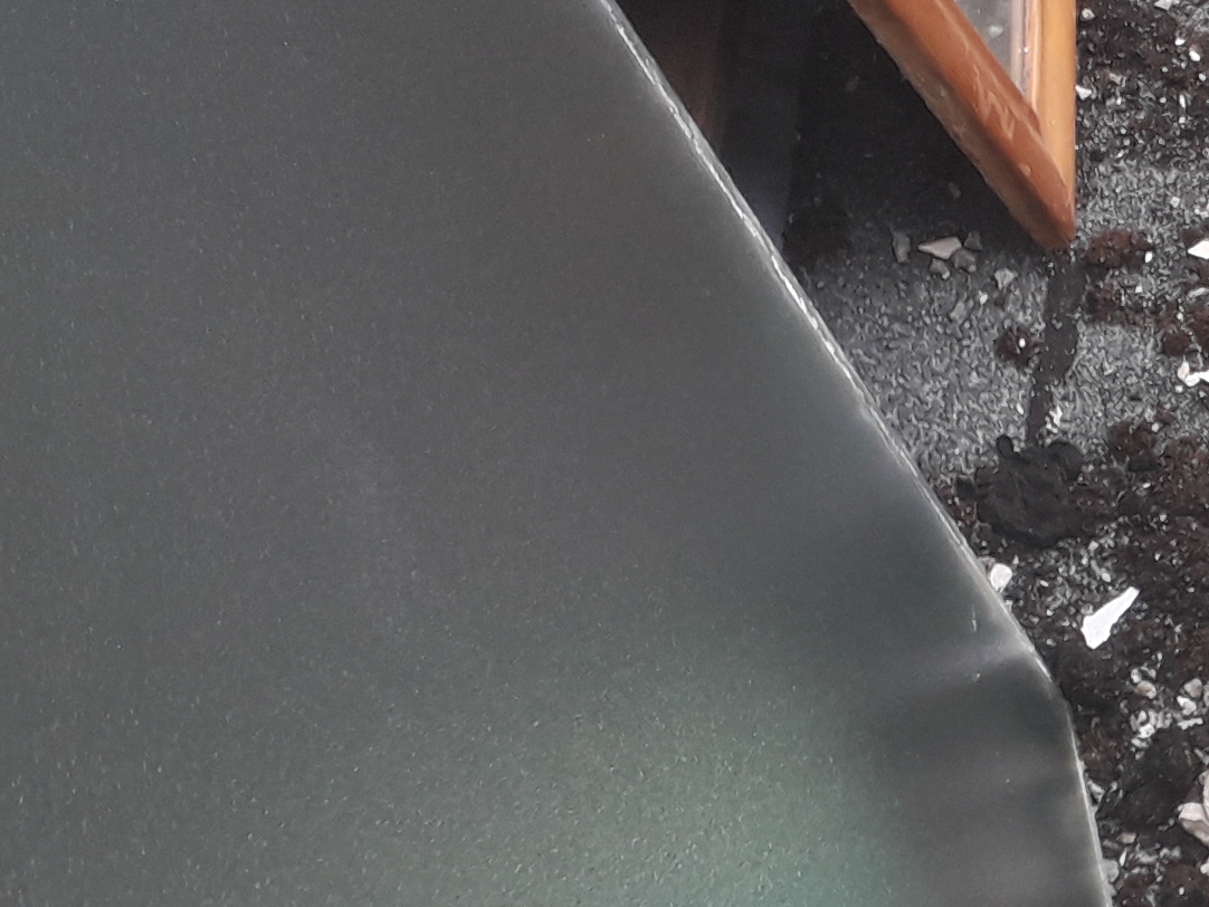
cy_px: 525
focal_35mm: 103
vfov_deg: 14.4
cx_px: 1555
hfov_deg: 17.9
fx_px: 3598
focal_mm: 3.6
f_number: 1.9
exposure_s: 1/228
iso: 40
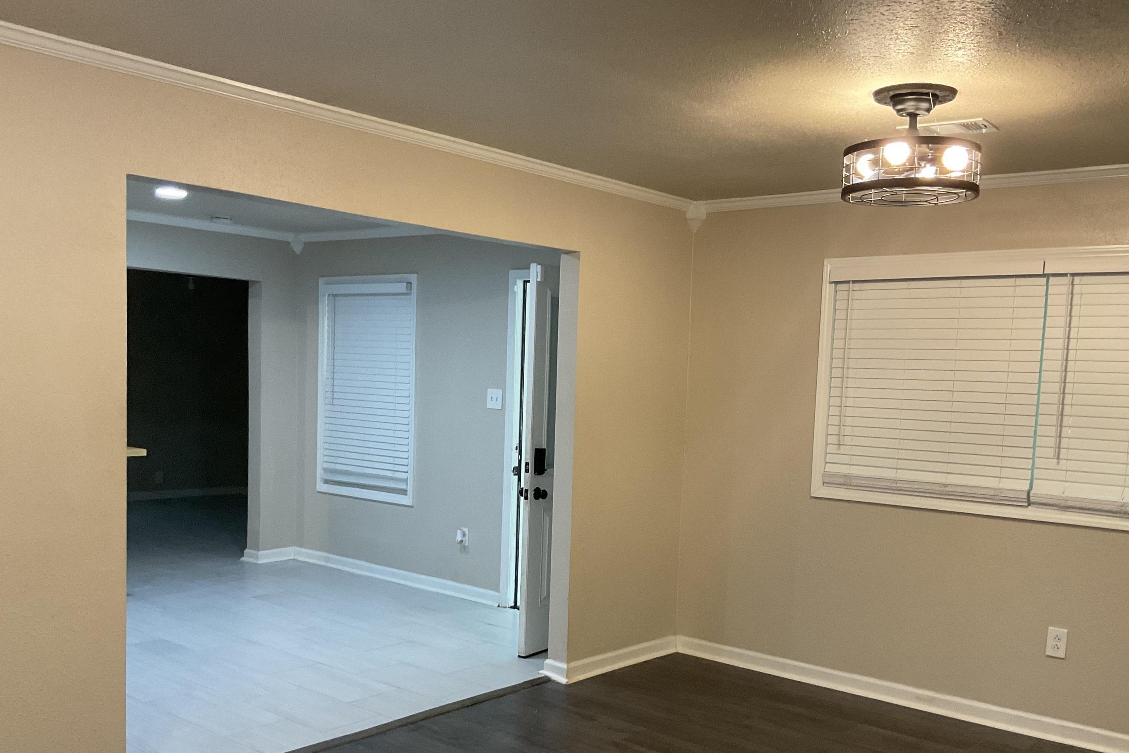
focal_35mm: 35
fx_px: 1098
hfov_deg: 54.4
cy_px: 469
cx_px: 574
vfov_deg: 37.6
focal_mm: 3
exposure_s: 1/60
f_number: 1.8
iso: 200
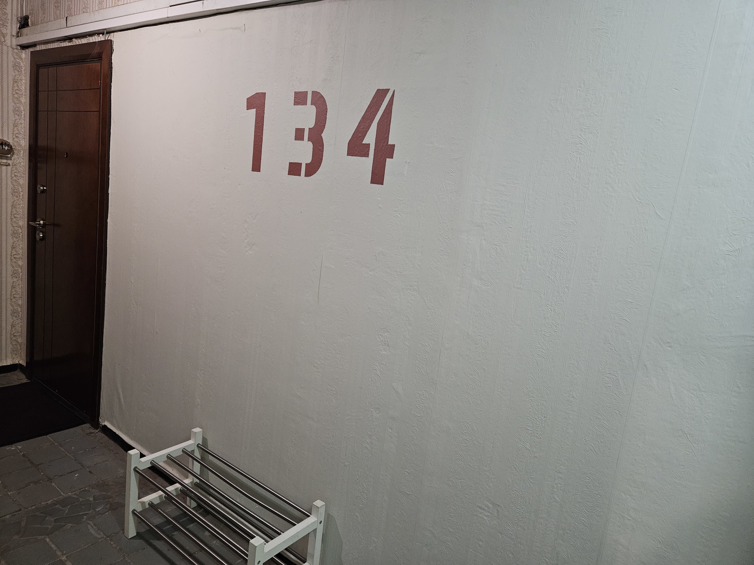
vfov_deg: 58.9
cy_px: 282
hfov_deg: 73.9
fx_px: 501
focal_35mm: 23
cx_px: 377
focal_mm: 5.4
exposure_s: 1/33.3
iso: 640
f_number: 1.8
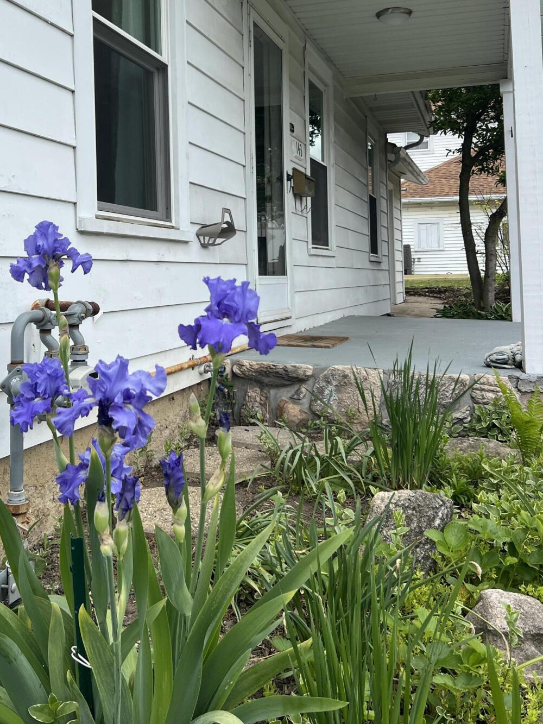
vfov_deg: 47.1
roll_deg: +0.0
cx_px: 216
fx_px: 816
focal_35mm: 39
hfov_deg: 36.7
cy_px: 239
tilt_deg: +3.3
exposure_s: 1/2915
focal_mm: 5.7
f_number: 1.5
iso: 50
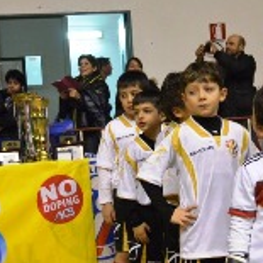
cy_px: 187
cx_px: 169
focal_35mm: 92
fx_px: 791
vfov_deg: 18.8
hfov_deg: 18.8
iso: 3200
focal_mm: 28
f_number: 4.5
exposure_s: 1/100
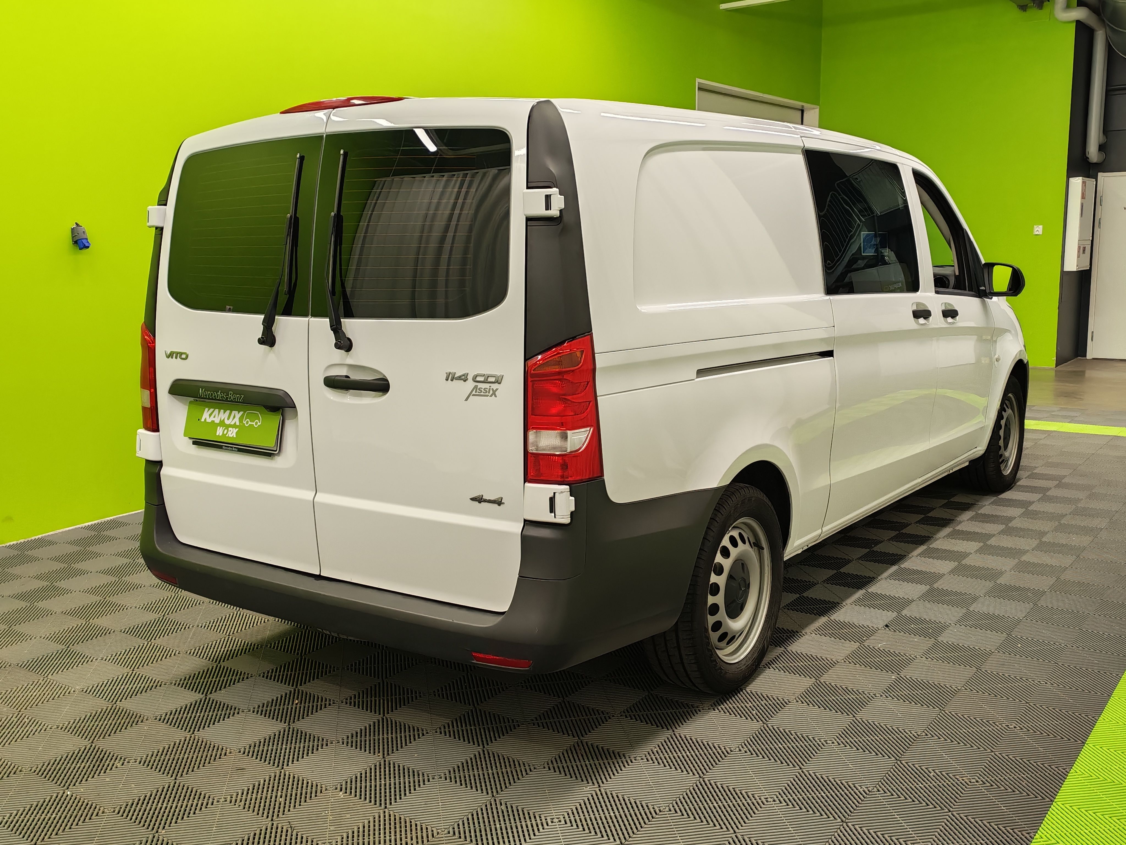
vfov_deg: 40.7
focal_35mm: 35
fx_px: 1138
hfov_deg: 52.6
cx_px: 563
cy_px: 422
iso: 542
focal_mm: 6.12
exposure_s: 1/100
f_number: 1.9
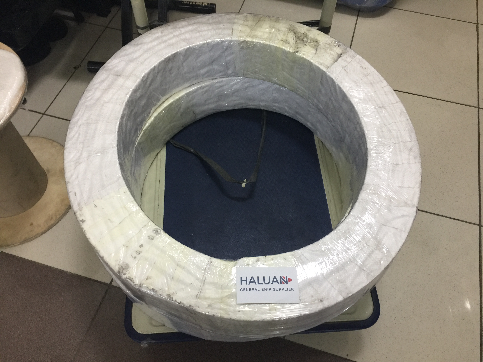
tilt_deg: -58.4
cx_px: 242
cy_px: 181
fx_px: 405
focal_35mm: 29
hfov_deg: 61.7
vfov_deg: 48.2
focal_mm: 4.15
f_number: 2.2
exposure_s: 1/17
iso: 80
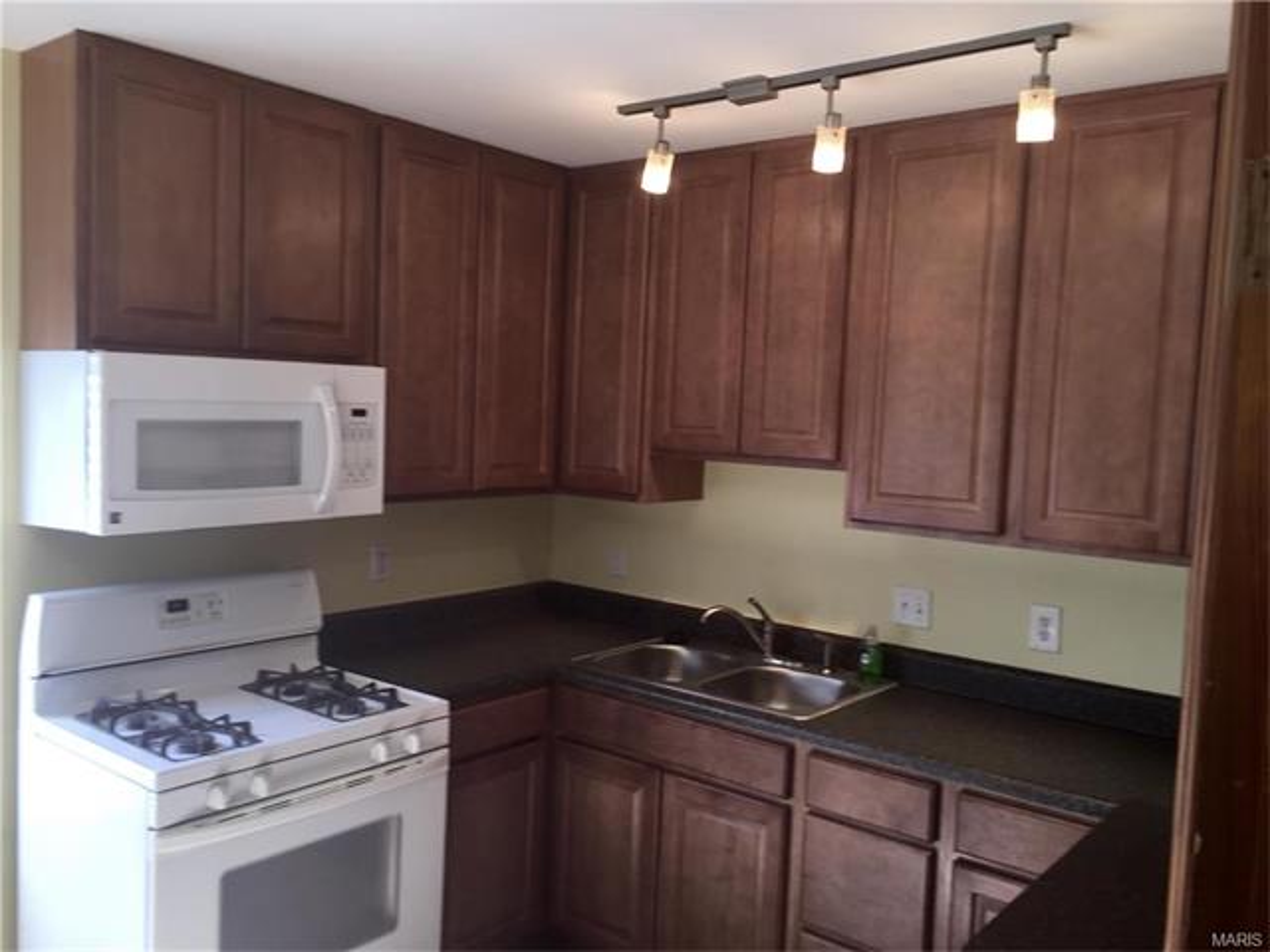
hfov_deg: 61.7
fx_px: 1064
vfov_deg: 48.2
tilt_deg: -3.3
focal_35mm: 29
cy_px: 476
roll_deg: -0.9
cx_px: 635
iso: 32
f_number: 2.2
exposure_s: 1/32
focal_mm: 4.15
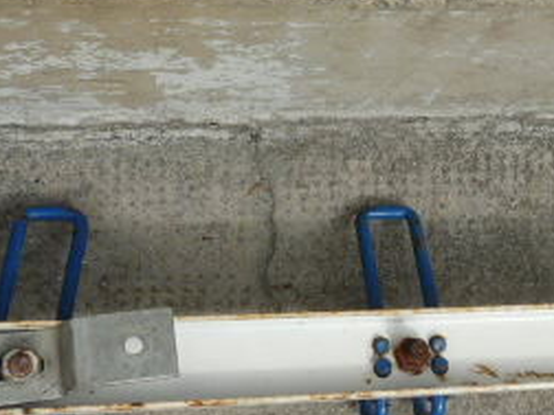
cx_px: 519
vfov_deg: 20.7
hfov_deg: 26.3
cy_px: 180
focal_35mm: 71
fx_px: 1136
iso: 100
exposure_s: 1/160
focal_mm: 4.6
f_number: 8
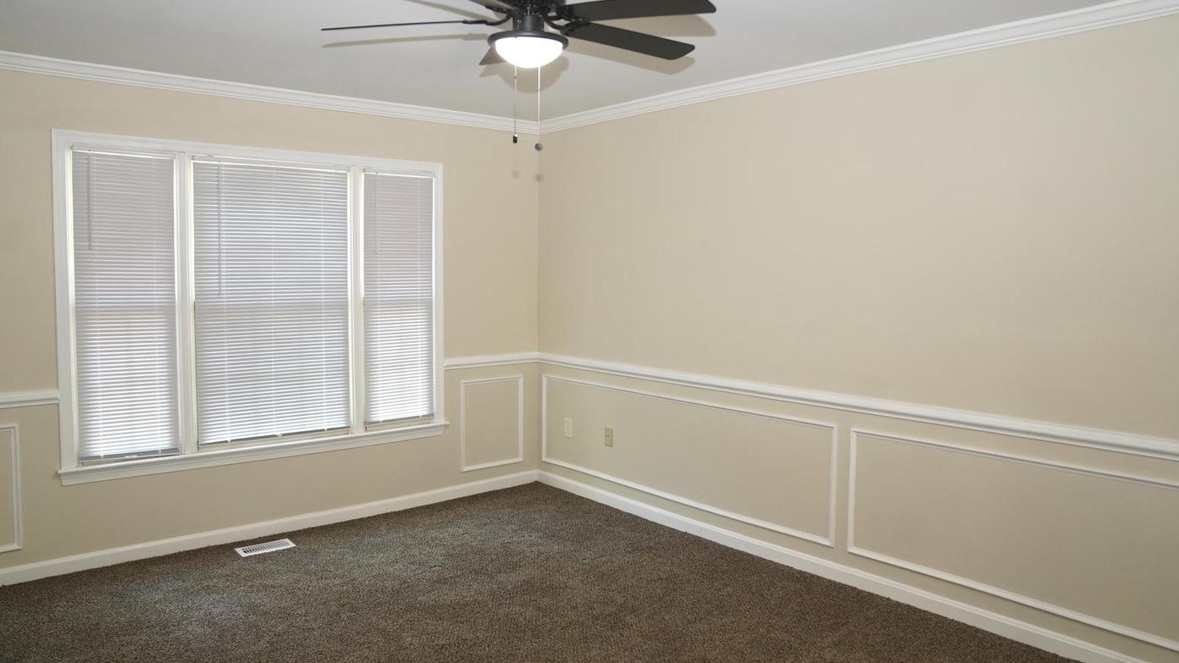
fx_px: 813
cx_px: 595
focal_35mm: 26
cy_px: 302
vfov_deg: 44.3
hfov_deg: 71.9
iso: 2500
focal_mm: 24
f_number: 2.8
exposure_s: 1/160
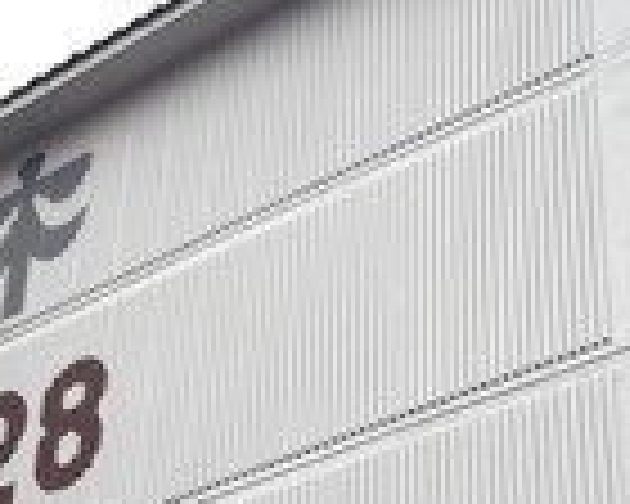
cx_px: 189
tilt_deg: +33.4
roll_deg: -5.1
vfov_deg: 14.1
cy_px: 140
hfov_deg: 17.6
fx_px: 2032
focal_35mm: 109
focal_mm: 5.96
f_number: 1.6
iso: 50
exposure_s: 1/2451
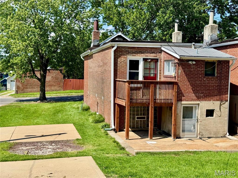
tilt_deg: -1.6
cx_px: 119
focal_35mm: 48
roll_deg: -1.4
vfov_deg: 30.3
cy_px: 89
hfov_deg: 39.7
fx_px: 330
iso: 64
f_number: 1.78
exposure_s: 1/2959
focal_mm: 6.76
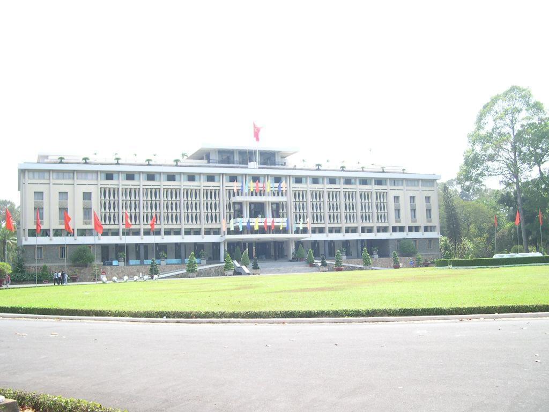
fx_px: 603
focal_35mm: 38
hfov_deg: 49.0
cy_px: 206
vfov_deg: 37.7
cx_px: 274
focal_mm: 8
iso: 100
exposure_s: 1/500
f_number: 2.8
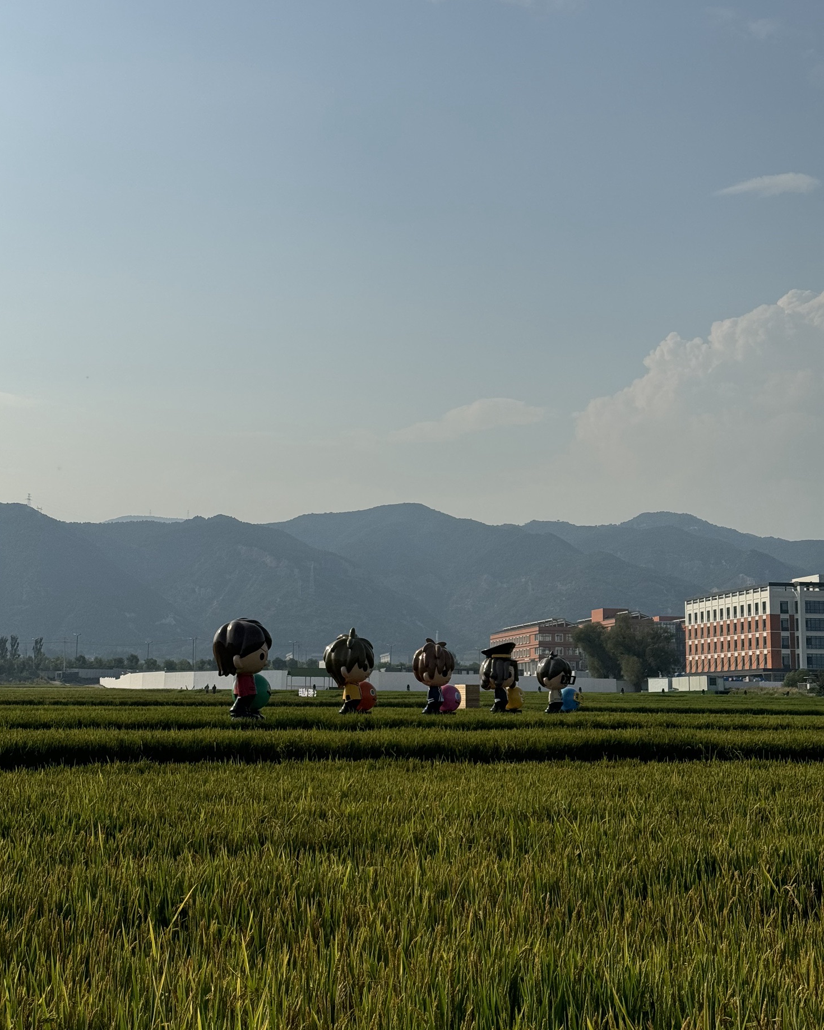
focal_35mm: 51
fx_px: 1554
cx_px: 404
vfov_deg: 36.6
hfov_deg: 29.7
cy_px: 533
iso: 64
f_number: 1.78
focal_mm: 6.76
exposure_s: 1/10526
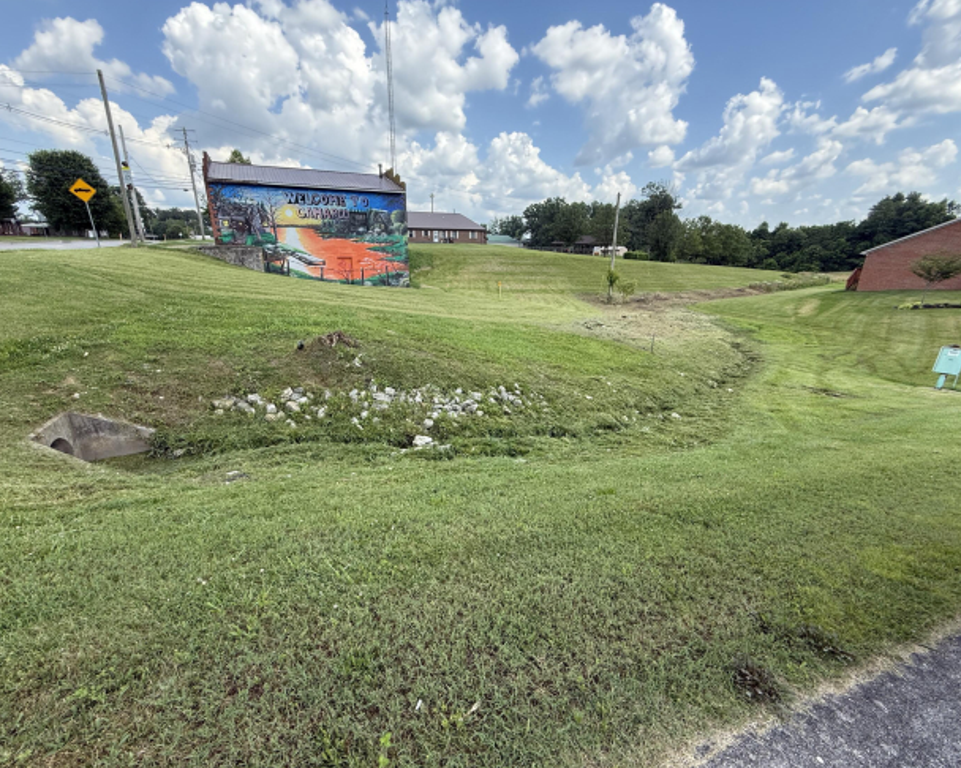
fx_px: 426
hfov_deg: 96.8
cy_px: 390
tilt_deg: -18.7
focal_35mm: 15
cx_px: 473
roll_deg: -0.5
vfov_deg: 84.0
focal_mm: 2.22
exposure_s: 1/734
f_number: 2.2
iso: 64
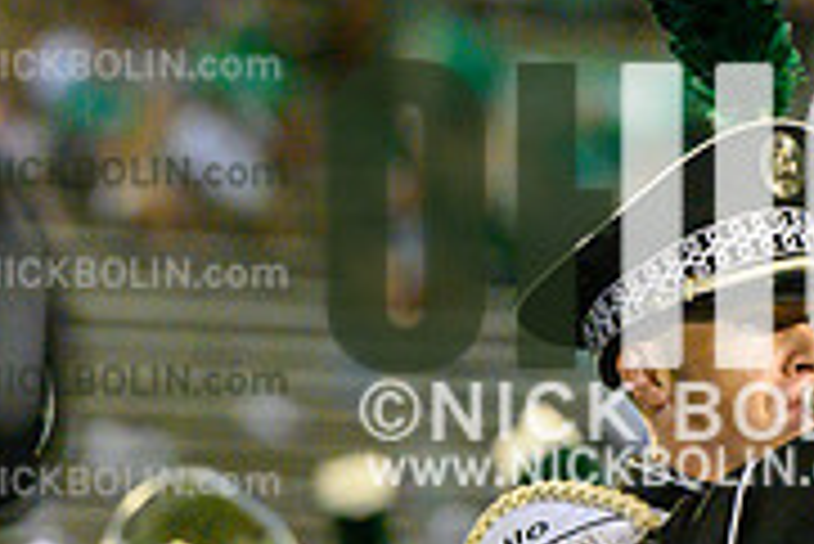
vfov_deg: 2.2
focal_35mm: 640
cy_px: 276
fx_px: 14482
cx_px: 643
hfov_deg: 3.2
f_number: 4
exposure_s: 1/1600
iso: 10000
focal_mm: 200
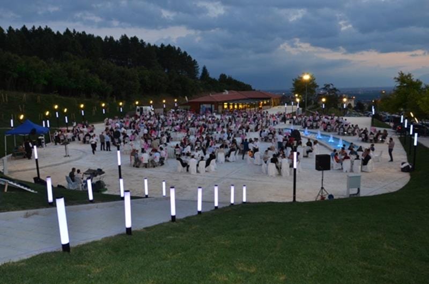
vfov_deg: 47.7
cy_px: 142
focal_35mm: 27
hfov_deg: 67.5
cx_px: 214
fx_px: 321
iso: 1000
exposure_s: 1/60
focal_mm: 18
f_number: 7.1
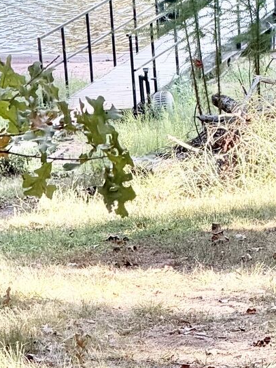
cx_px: 335
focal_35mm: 426
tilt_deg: -15.7
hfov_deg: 3.5
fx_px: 4527
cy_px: 35
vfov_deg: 4.6
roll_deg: +2.8
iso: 80
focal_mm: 16.89
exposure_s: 1/121
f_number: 2.8
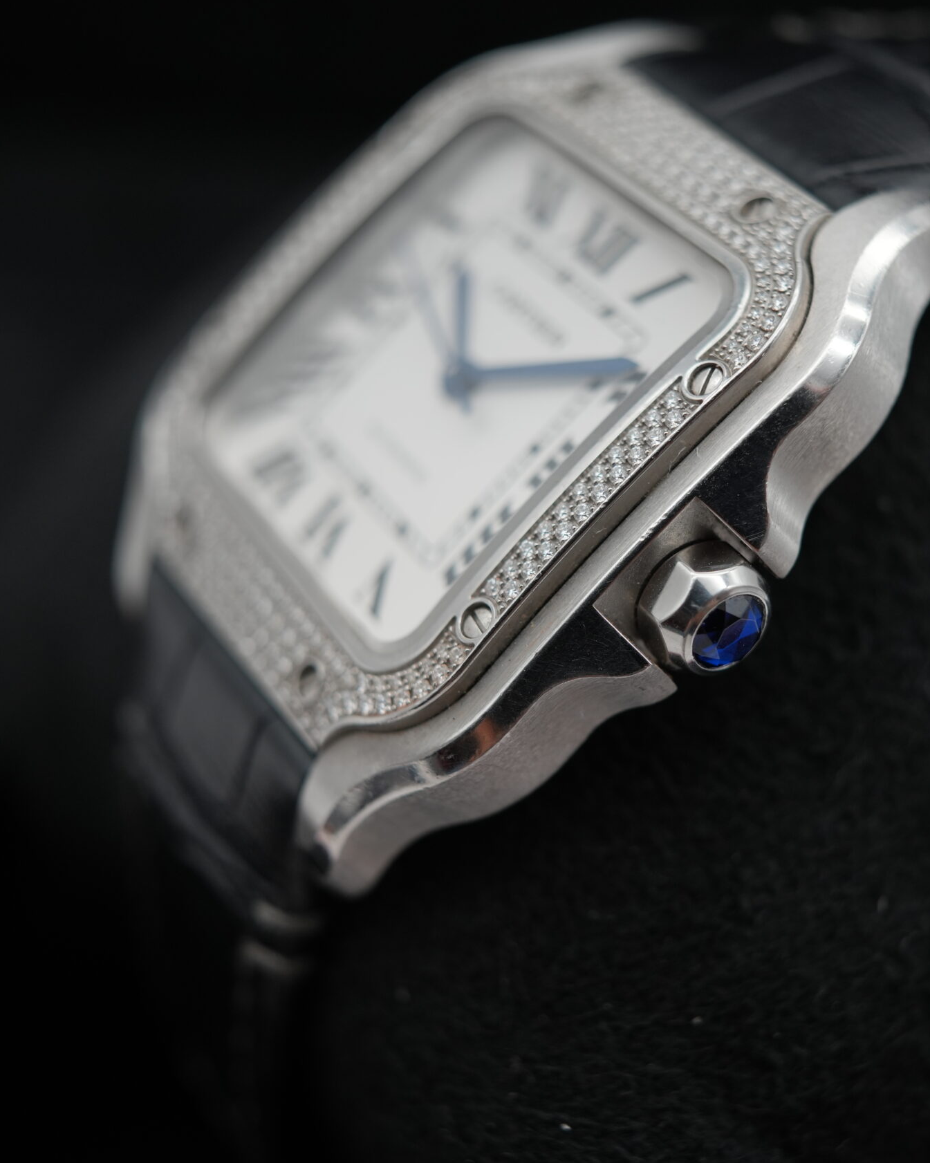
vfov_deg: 37.3
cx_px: 596
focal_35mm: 50
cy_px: 582
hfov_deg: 30.1
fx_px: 1721
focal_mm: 35
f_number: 5
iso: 400
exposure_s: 1/250
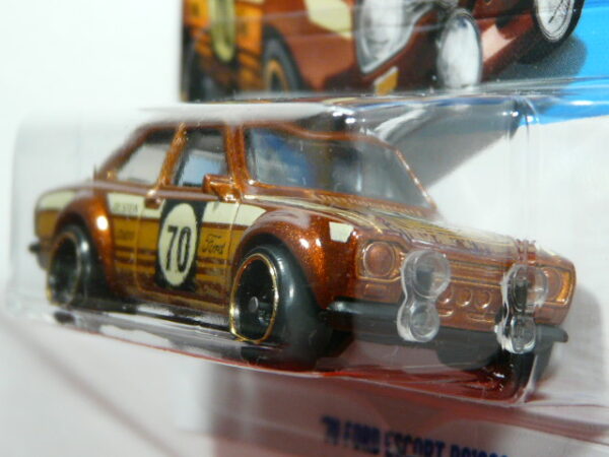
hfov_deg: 17.4
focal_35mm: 113
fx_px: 1988
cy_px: 228
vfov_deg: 13.1
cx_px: 304
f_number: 3.2
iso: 200
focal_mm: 11.7
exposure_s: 1/50
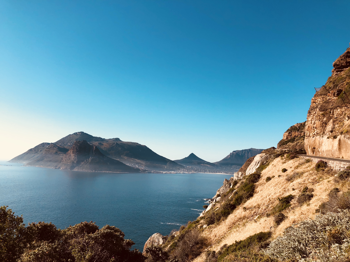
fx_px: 283
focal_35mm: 28
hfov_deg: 63.4
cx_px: 175
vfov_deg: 49.7
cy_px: 131
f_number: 1.8
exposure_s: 1/2404
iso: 20
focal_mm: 3.99
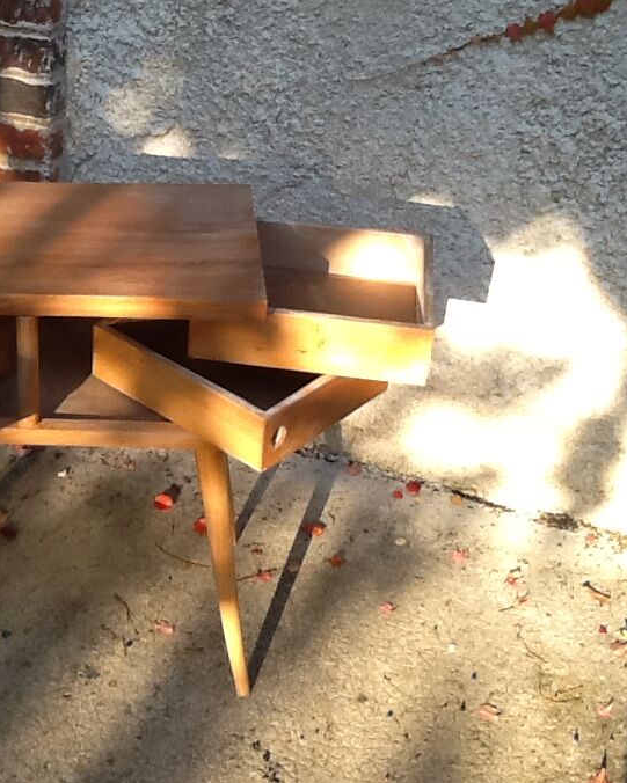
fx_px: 1415
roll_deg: +0.3
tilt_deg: -32.2
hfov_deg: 24.3
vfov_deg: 31.0
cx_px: 72
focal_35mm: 61
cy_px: 379
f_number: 2.4
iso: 40
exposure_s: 1/167
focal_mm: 2.03
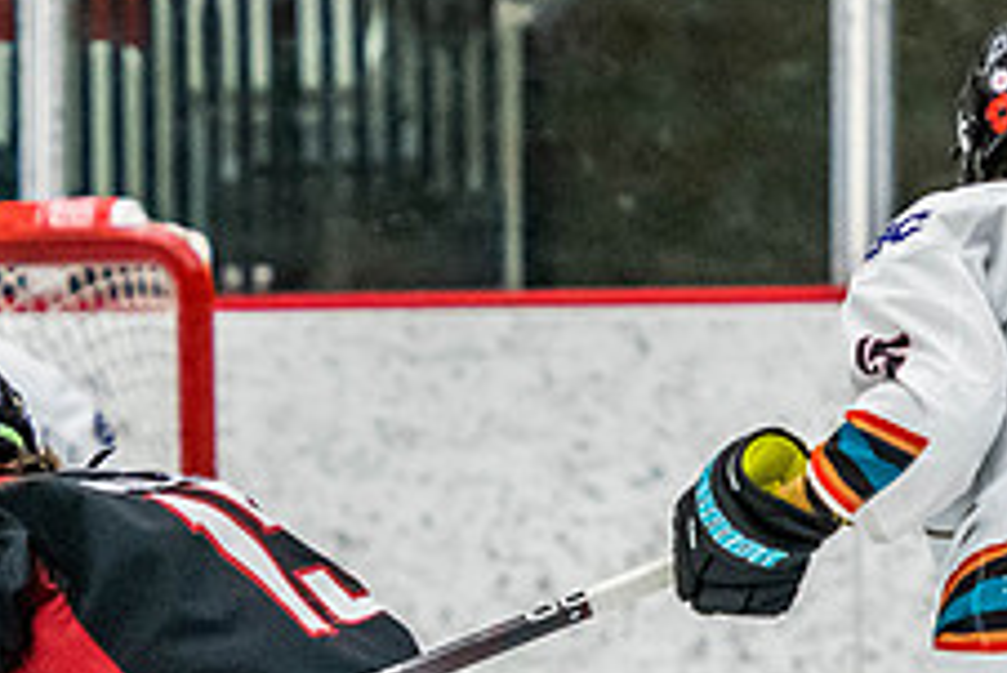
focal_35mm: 701
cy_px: 822
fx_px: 19620
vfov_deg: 2.0
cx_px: 185
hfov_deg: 2.9
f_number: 2.8
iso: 3200
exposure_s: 1/640
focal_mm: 145
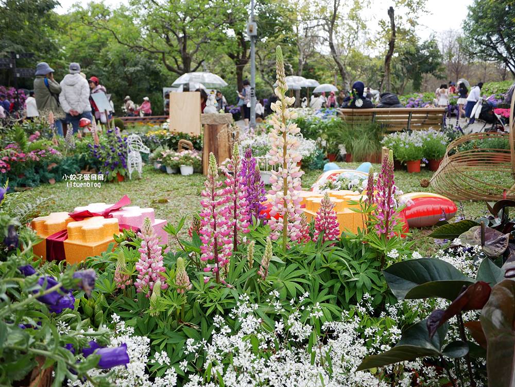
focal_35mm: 28
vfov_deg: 49.8
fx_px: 417
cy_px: 194
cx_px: 258
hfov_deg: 63.4
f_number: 3.2
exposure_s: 1/640
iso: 200
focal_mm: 14
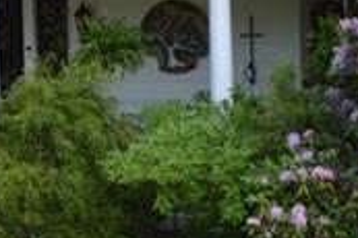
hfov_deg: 12.5
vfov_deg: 8.5
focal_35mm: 160
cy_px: 25
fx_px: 1590
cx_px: -91
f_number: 5
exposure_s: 1/100
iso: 100
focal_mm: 18
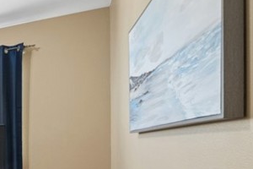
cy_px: 143
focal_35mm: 41
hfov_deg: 27.7
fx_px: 288
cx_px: -142
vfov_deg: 31.5
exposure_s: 1/15
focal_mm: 12
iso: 800
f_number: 8
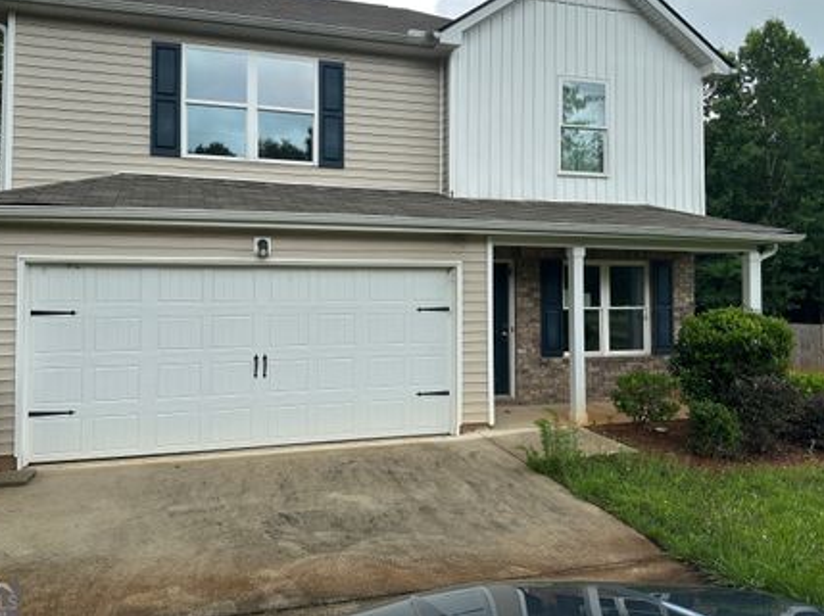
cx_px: 392
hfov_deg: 63.5
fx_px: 666
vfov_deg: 49.5
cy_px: 258
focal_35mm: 28
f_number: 1.78
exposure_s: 1/1692
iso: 80
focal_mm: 6.86
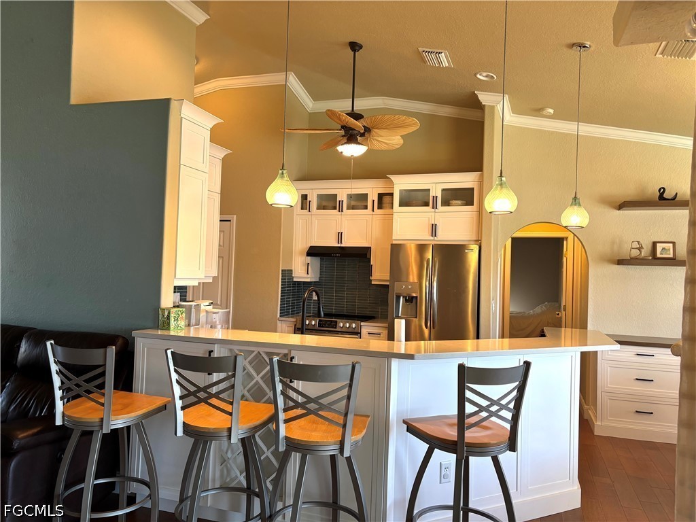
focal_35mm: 26
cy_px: 261
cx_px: 348
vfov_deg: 53.1
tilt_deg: +2.1
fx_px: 523
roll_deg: -1.3
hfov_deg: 67.3
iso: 100
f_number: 1.6
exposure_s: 1/60
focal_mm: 5.96
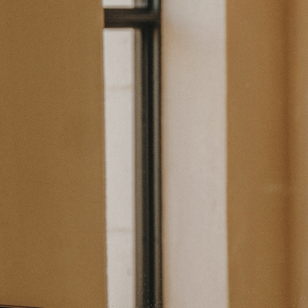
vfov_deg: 7.2
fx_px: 2436
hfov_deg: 7.2
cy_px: 101
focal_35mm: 242
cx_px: 32
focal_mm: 55.5
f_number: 8
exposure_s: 1/40
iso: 320
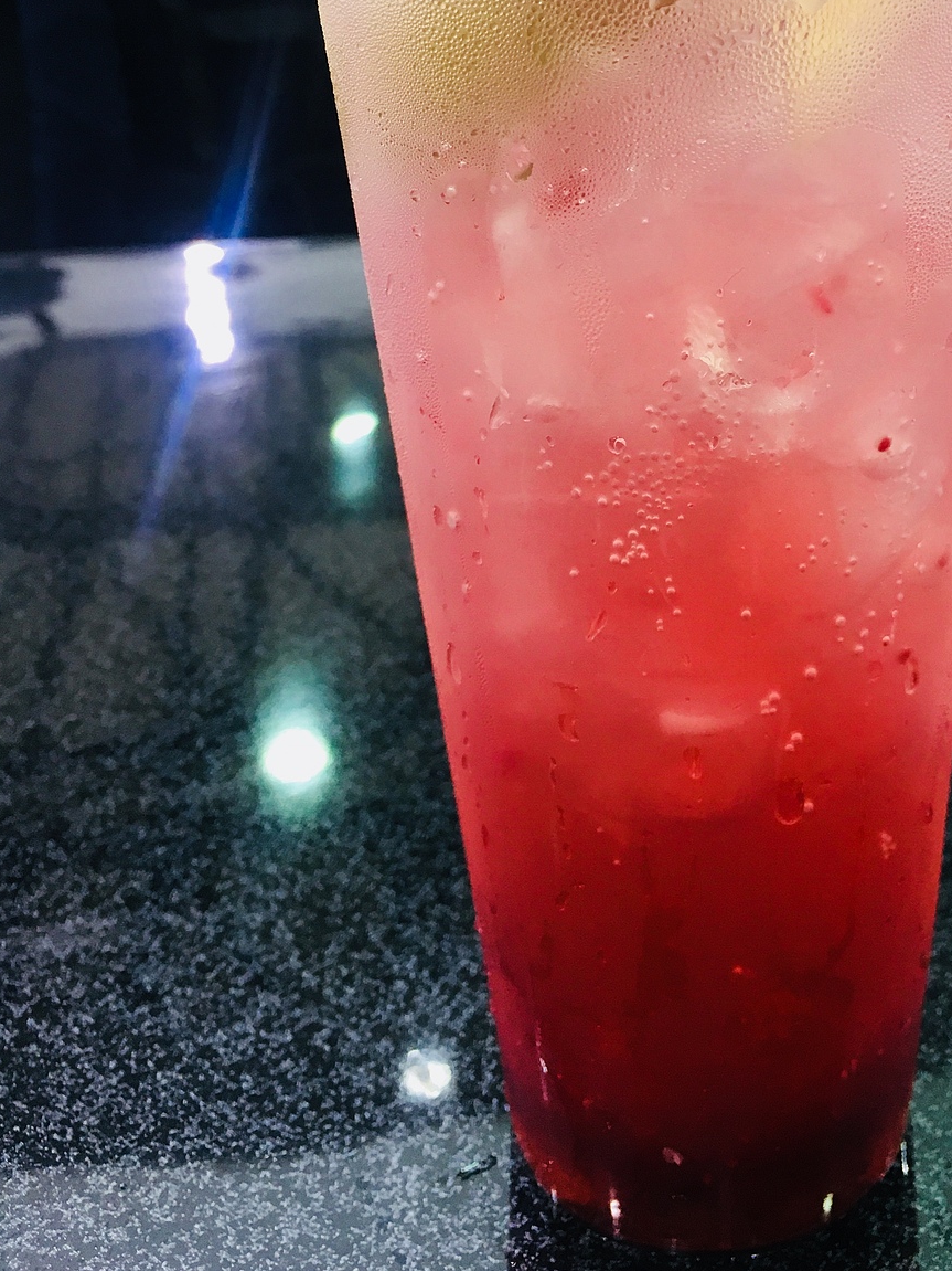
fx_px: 1577
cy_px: 403
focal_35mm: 43
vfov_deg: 43.1
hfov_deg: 33.0
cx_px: 703
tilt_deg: -20.7
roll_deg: +1.8
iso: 50
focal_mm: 4.15
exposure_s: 1/33
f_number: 2.2
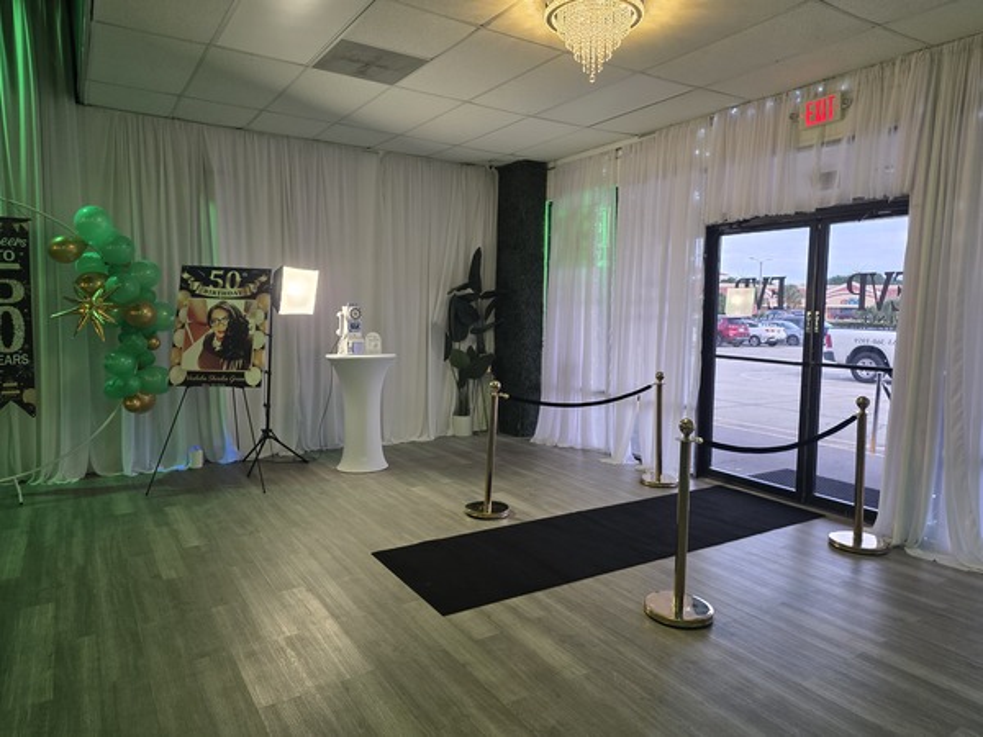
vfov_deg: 58.9
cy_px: 368
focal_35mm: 23
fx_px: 653
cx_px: 492
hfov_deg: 73.9
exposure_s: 1/120
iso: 200
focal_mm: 6.25
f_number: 1.7
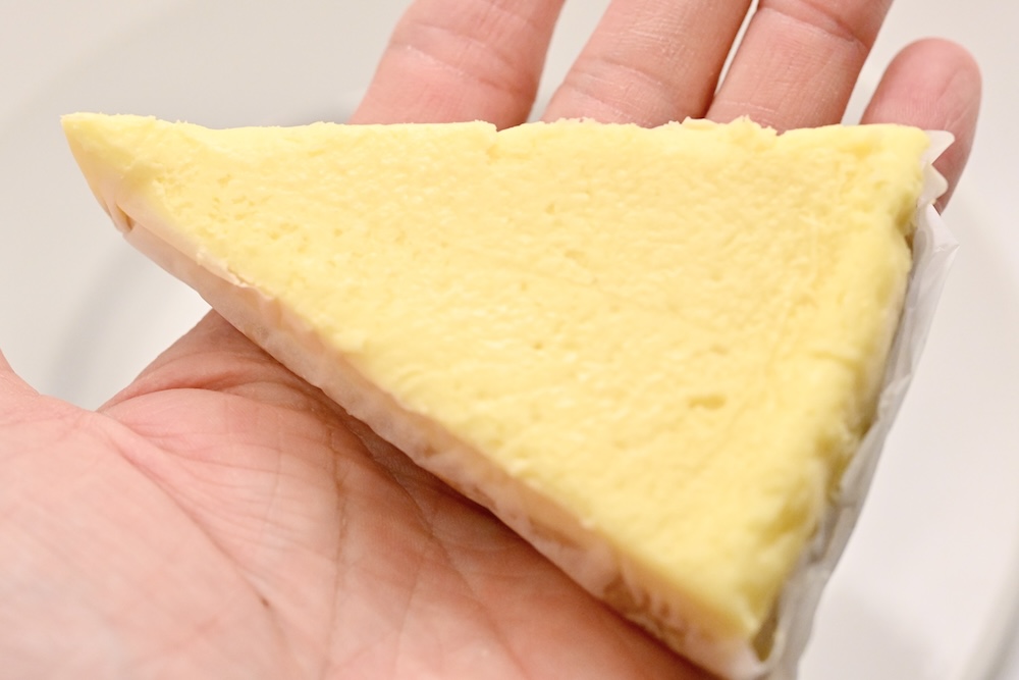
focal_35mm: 60
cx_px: 510
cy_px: 340
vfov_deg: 22.6
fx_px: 1698
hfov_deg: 33.4
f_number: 7.1
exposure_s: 1/250
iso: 6400
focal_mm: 60
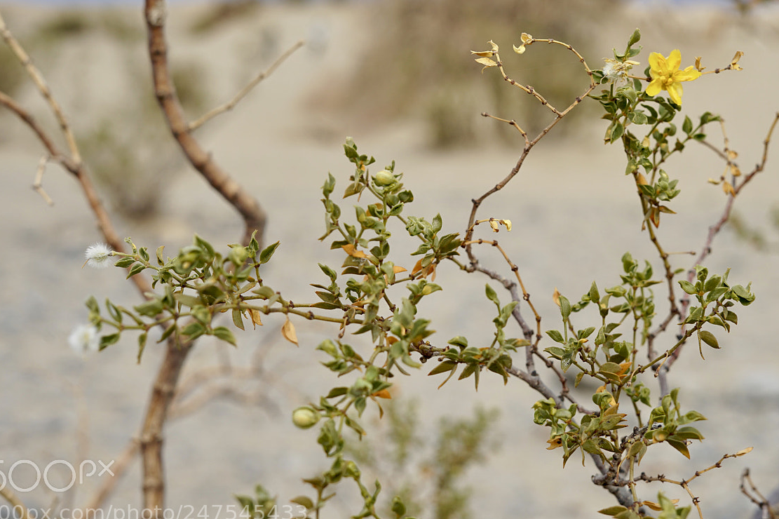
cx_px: 501
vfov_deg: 18.9
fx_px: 1557
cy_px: 194
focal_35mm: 72
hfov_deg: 28.0
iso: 100
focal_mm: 50
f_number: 7.1
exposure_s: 1/250
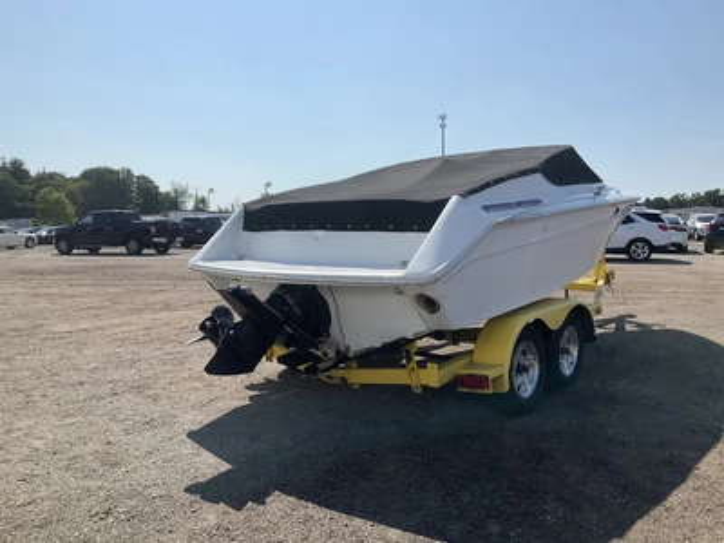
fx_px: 607
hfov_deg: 61.7
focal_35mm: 29
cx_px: 362
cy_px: 272
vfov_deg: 48.2
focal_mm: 3
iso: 25
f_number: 1.8
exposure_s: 1/3534
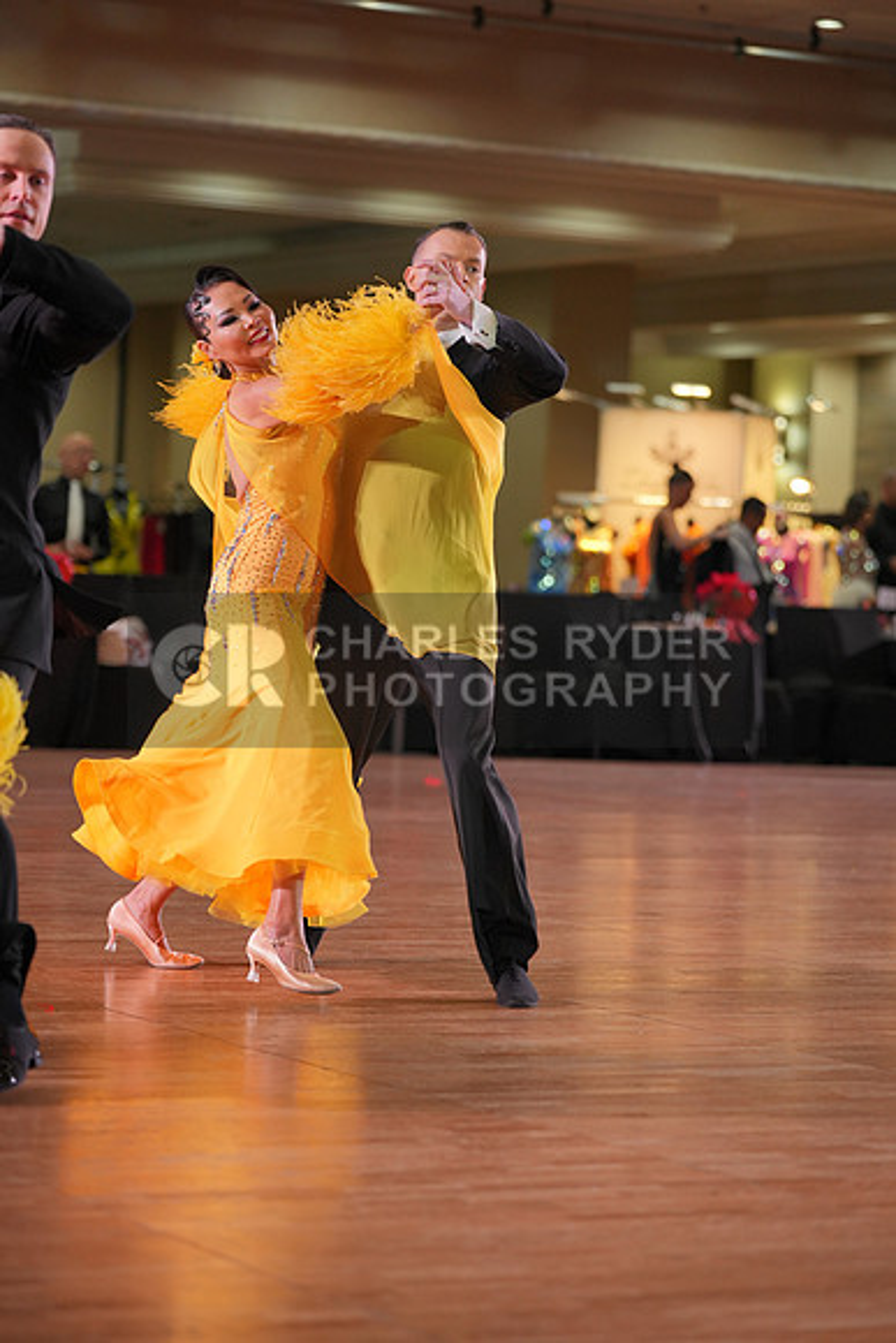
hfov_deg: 12.7
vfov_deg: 18.9
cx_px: 448
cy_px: 672
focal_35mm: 108
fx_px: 4029
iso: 1250
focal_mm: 108
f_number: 2.8
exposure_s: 1/500
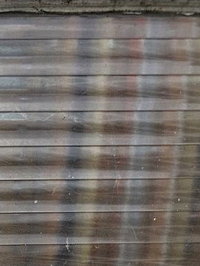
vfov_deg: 14.1
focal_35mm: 109
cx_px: -150
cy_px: 585
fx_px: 839
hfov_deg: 12.5
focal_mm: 6.3
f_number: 1.7
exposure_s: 1/376
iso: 10
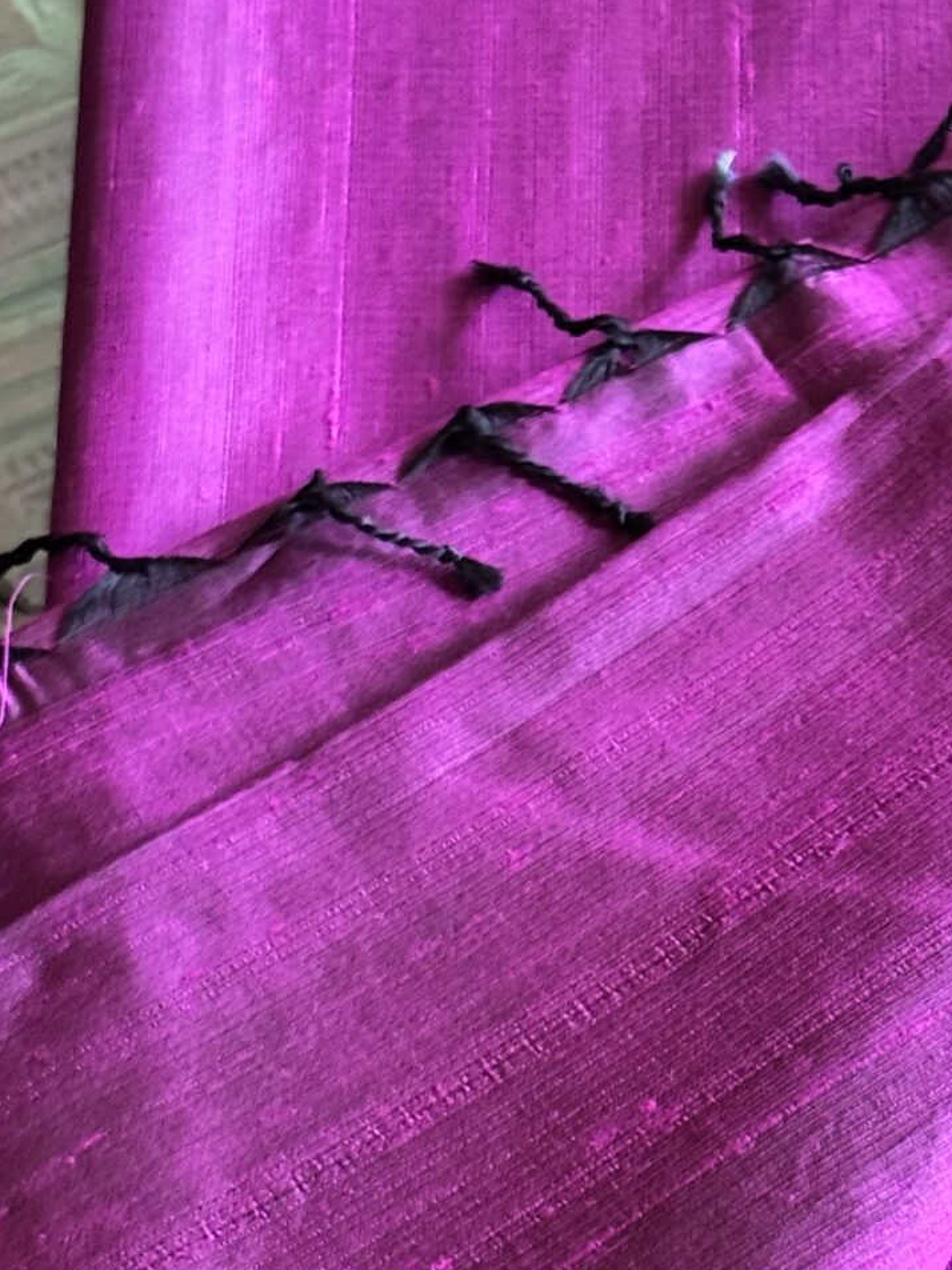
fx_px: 4733
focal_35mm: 129
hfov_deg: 11.4
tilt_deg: -59.3
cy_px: 913
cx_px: 799
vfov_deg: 15.2
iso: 500
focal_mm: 6.76
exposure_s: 1/37
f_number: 1.78
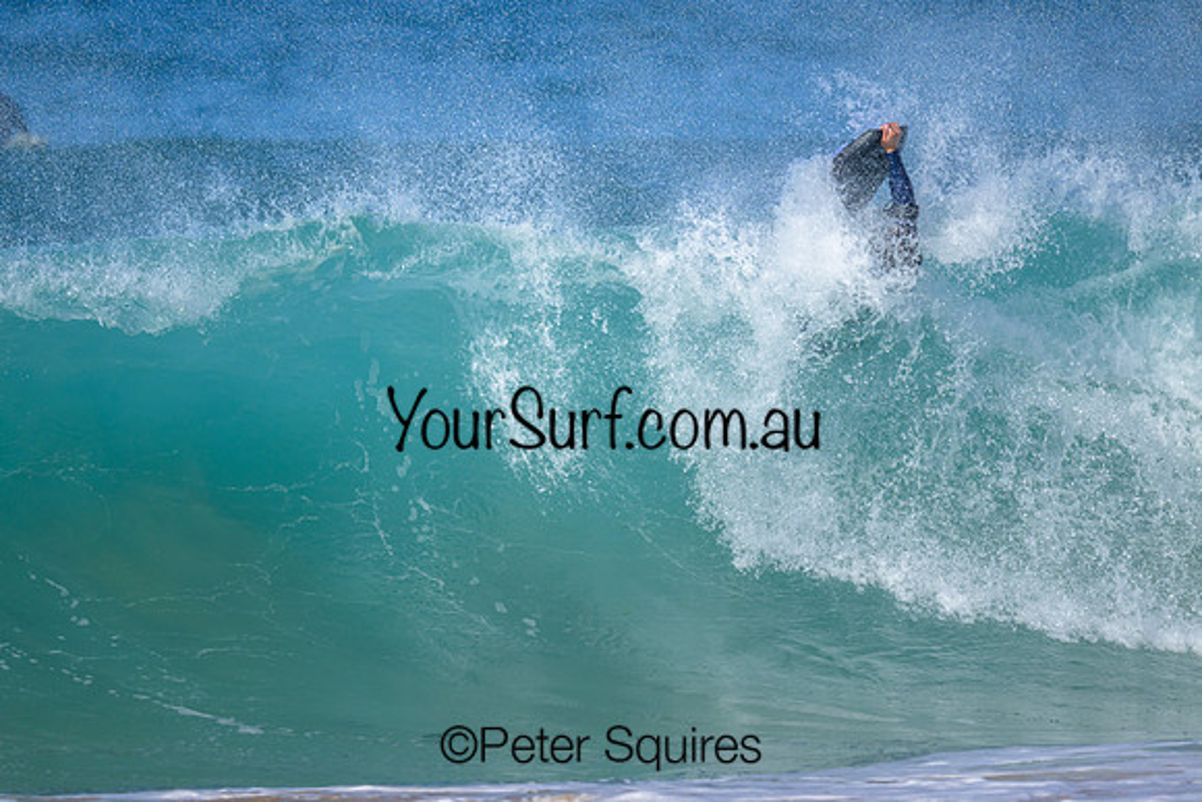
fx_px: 29675
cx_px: 549
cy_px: 399
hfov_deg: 2.3
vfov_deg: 1.5
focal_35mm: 889
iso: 280
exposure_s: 1/2000
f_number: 6.3
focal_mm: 800
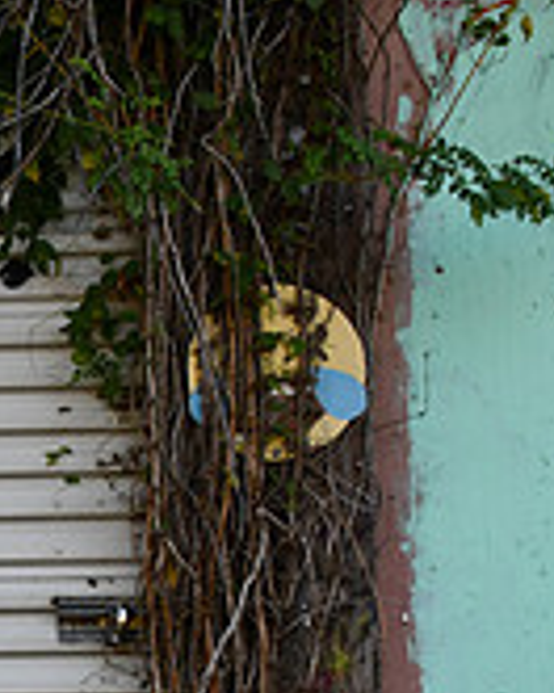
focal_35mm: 119
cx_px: -348
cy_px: 502
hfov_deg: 12.2
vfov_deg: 16.1
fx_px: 2439
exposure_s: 1/250
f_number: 5.6
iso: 360
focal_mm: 24
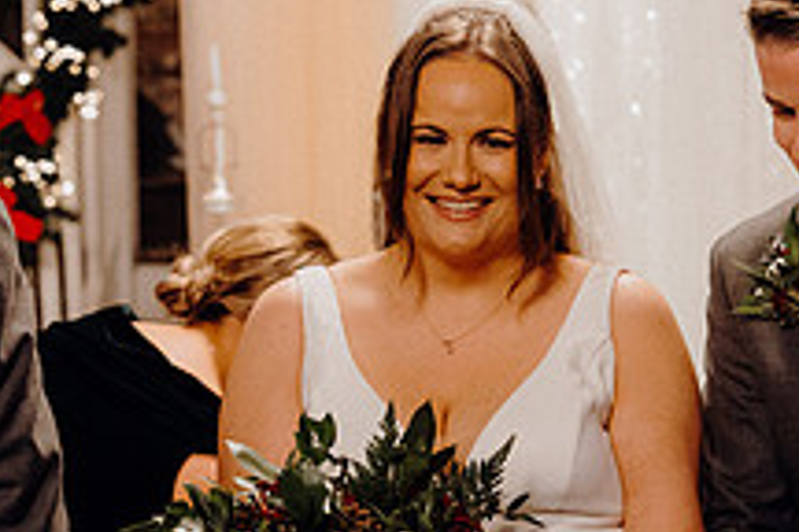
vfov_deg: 8.9
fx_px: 3395
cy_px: 508
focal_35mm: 153
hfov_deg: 13.3
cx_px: 744
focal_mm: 57
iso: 4000
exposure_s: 1/160
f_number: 3.5
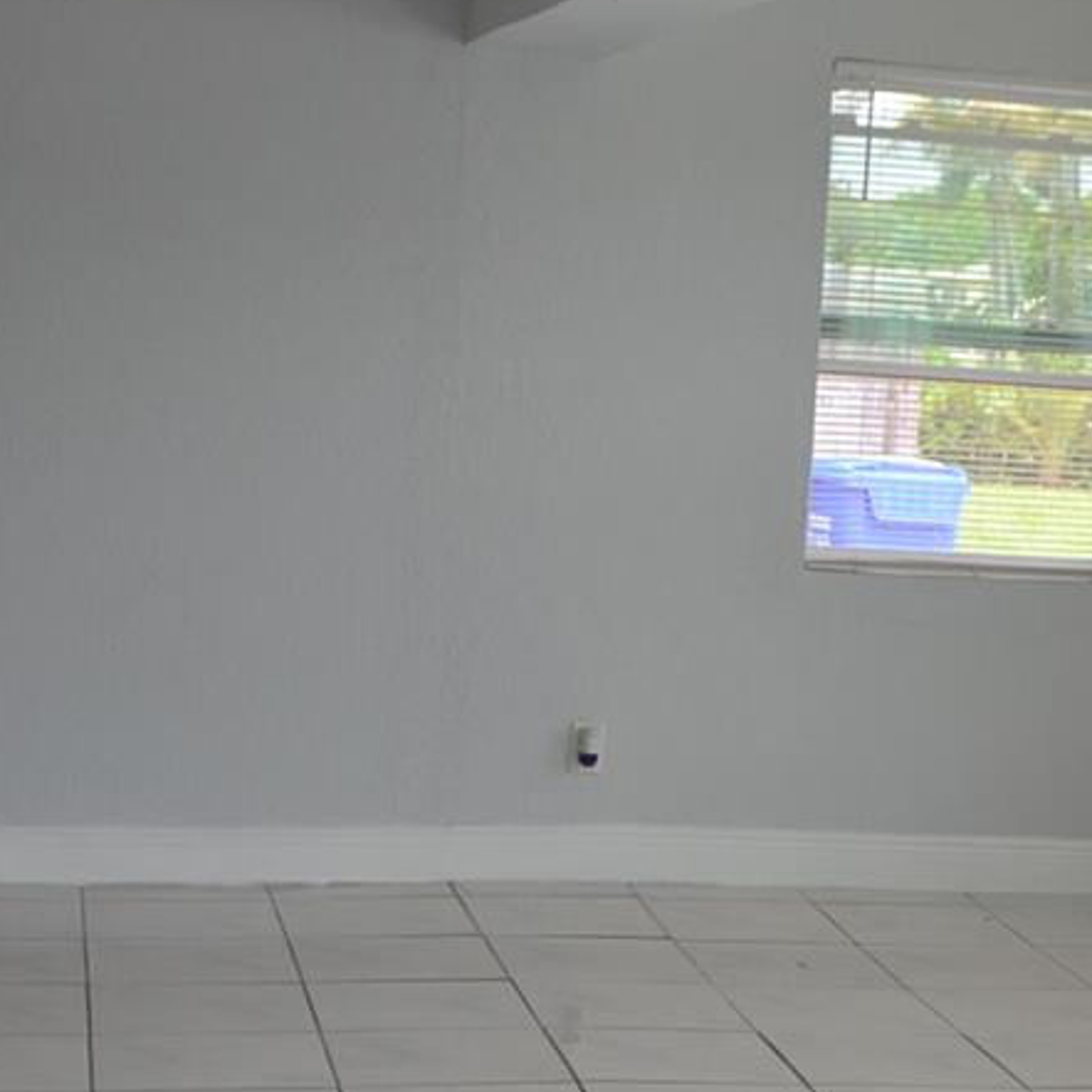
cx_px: 855
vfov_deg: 20.9
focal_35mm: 83
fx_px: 2962
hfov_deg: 20.7
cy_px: 608
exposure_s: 1/125
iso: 320
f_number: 5.6
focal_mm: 18
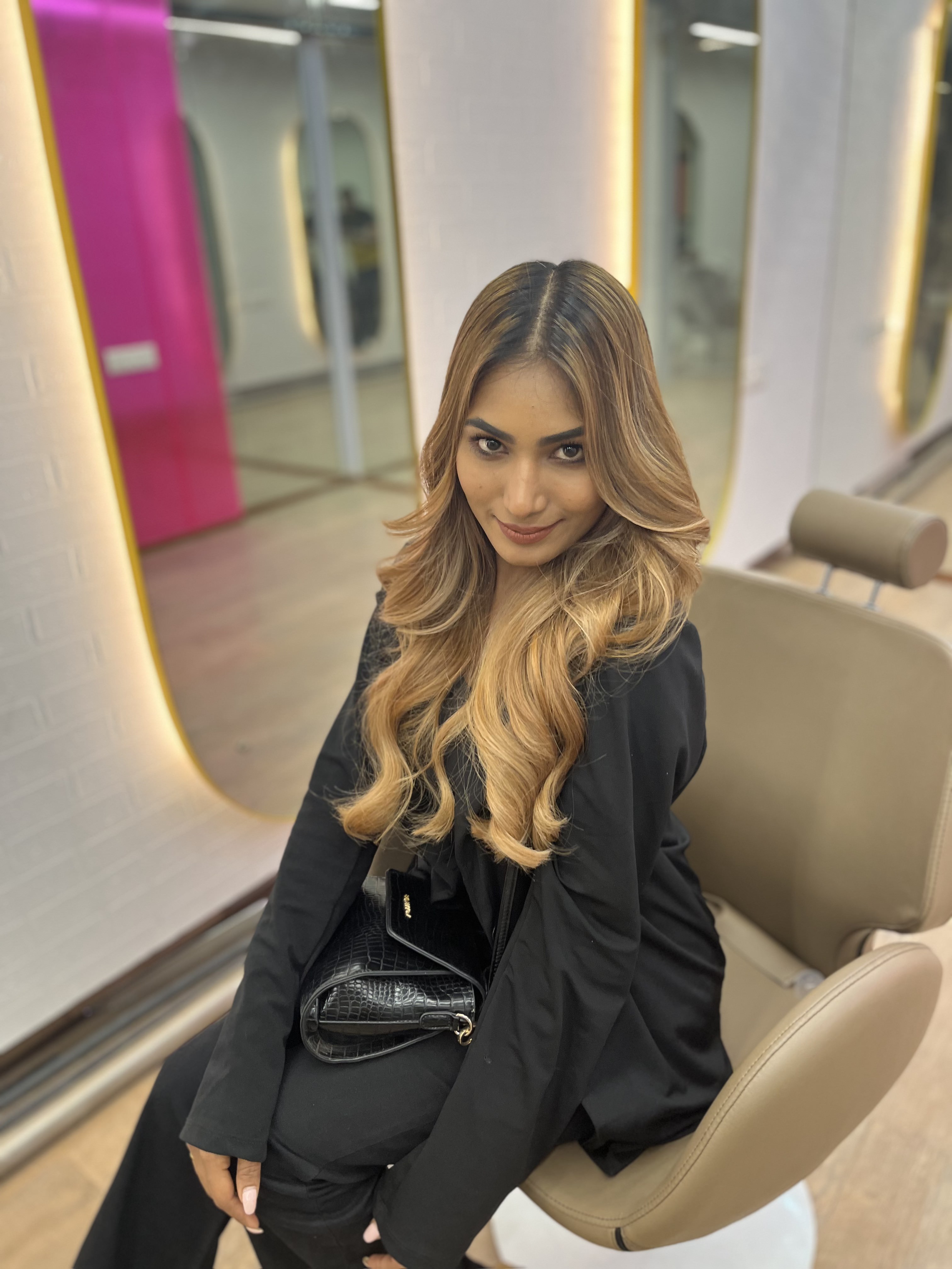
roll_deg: +2.8
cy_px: 634
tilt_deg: -24.4
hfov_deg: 53.1
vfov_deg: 67.3
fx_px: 953
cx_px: 476
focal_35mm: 26
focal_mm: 5.1
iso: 80
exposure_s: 1/100
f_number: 1.6
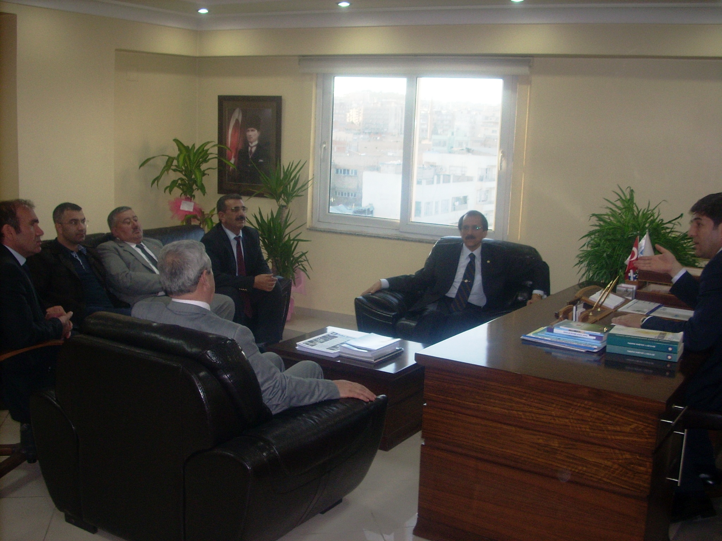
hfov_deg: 50.1
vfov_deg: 38.7
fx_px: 772
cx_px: 361
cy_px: 270
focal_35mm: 37
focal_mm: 6.2
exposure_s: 1/30
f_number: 2.8
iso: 100
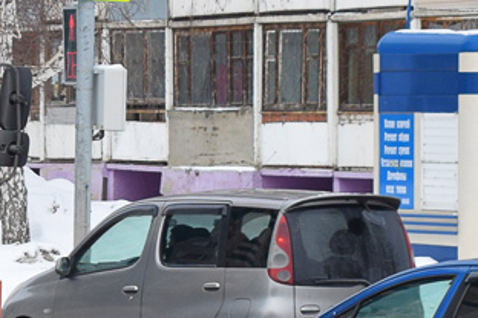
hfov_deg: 8.8
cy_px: 119
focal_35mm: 231
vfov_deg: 5.9
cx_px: -172
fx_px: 3067
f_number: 6.3
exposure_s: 1/800
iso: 400
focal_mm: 40
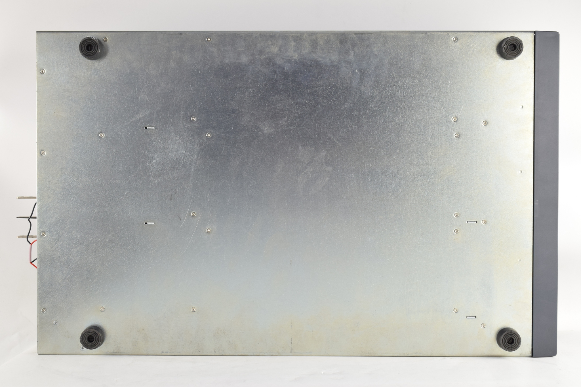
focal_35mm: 54
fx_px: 871
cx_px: 290
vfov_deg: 25.1
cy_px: 194
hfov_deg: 36.9
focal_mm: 36
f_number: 10
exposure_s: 1/30
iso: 500
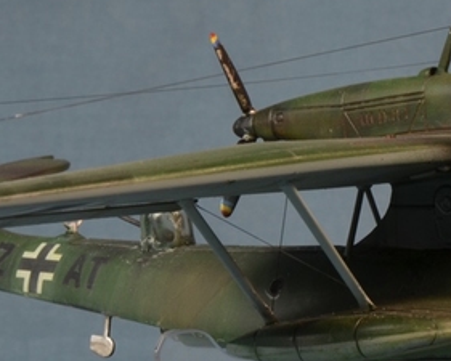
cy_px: 247
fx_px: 3739
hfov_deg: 6.9
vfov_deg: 5.5
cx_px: 266
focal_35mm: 280
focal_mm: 70
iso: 200
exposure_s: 1/4
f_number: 18
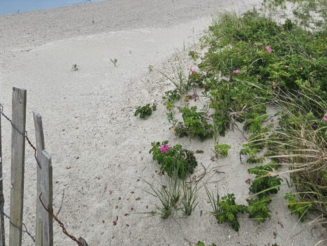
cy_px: 17
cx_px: 188
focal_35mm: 27
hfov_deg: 65.0
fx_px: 255
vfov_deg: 45.6
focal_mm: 2.2
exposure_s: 1/970
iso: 50
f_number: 2.2
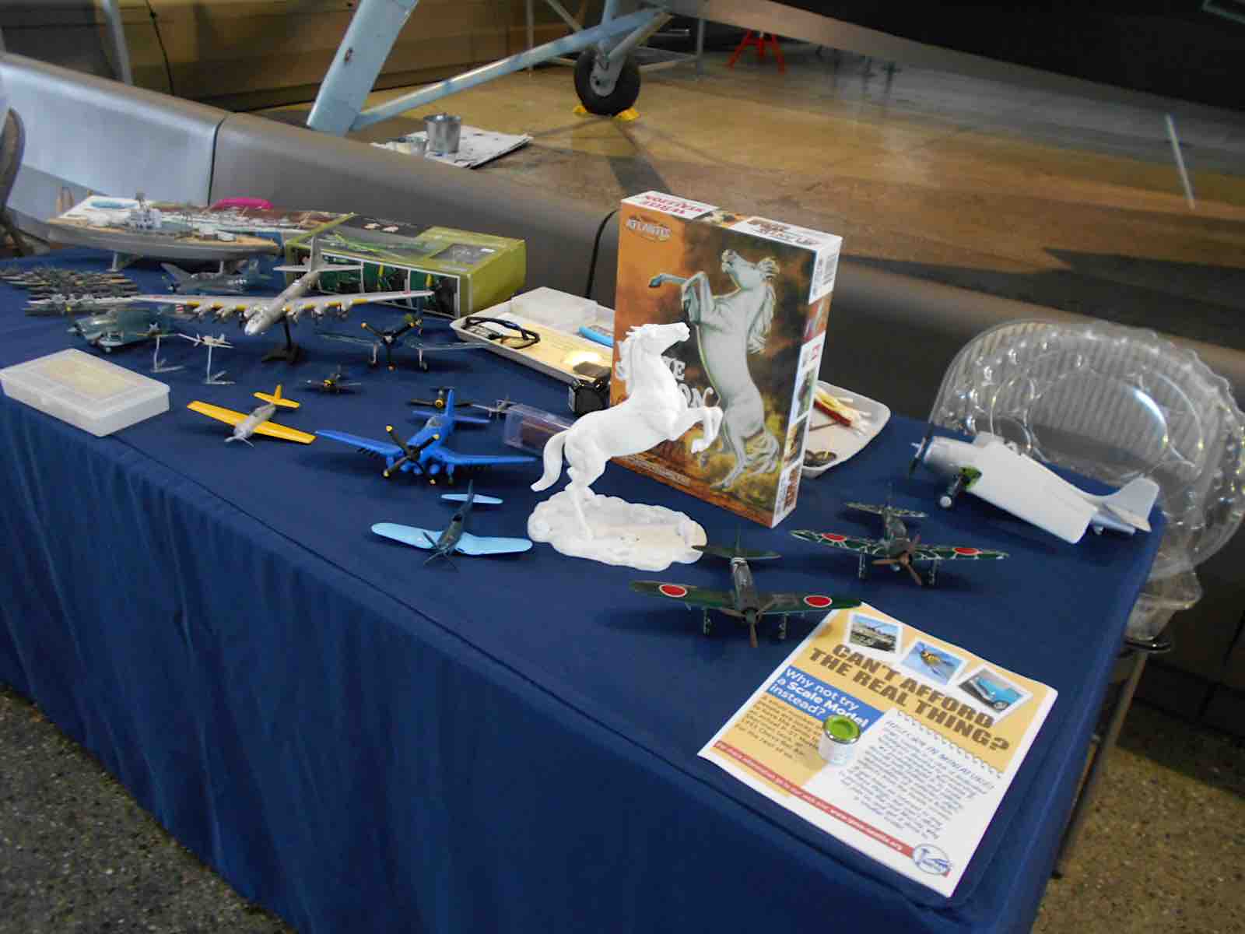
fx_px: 935
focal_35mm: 26
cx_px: 622
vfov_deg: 53.1
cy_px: 467
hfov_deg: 67.3
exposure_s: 1/30
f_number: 3.2
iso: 320
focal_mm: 4.6
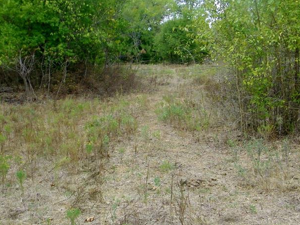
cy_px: 107
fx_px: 468
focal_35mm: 54
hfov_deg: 35.5
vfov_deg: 27.0
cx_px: 147
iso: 80
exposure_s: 1/200
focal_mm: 5.8
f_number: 3.6
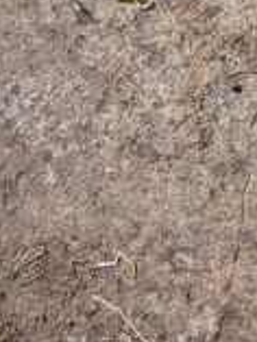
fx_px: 1176
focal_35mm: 119
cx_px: 224
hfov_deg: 12.4
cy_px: -169
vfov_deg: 15.3
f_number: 5.6
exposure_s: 1/125
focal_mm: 7.4
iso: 80
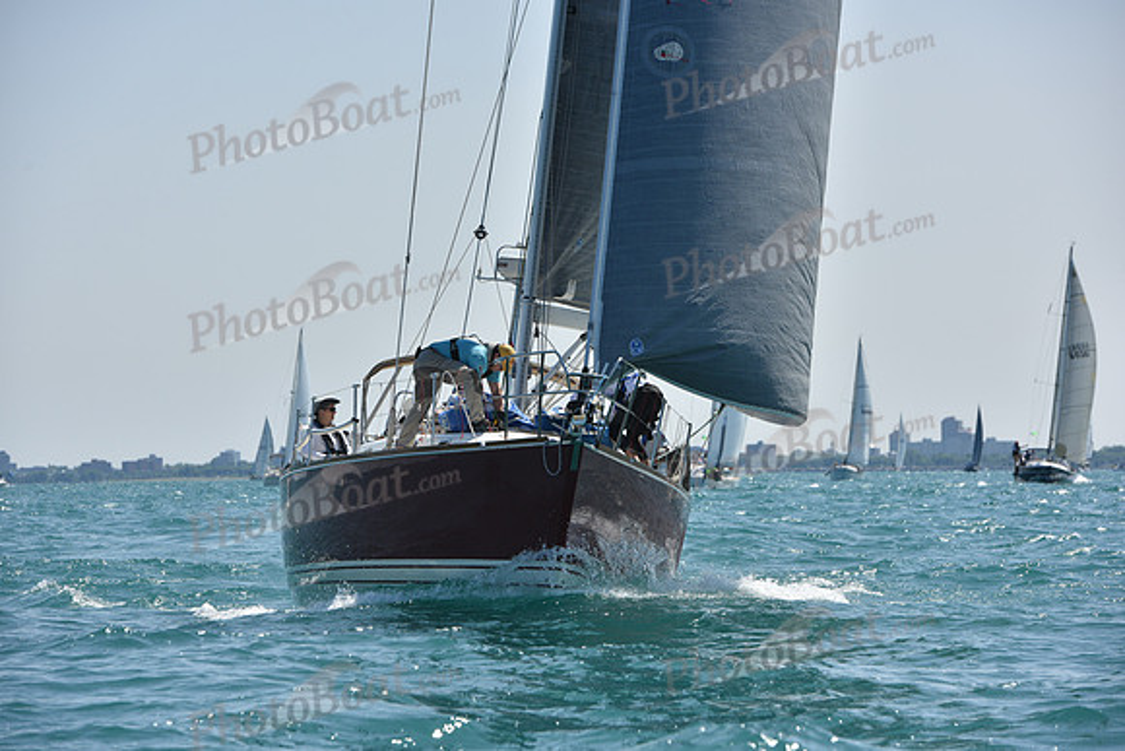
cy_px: 376
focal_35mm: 165
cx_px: 562
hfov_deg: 12.4
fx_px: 5157
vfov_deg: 8.3
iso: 250
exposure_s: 1/1250
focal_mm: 165
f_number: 8
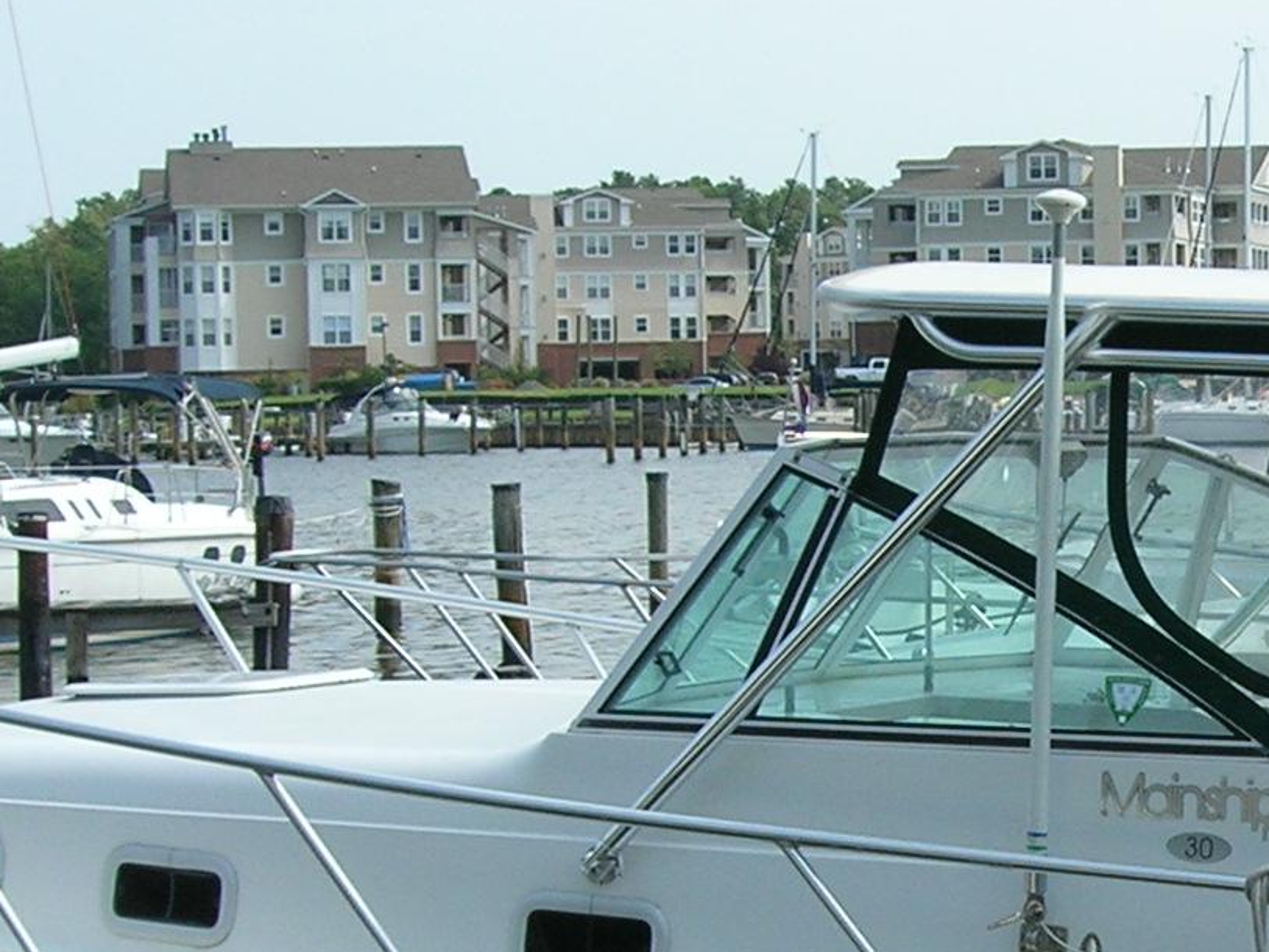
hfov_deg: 15.8
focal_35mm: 121
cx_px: 1409
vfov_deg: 12.2
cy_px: 830
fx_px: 4437
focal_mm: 7.8
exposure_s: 1/490
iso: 64
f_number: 4.8
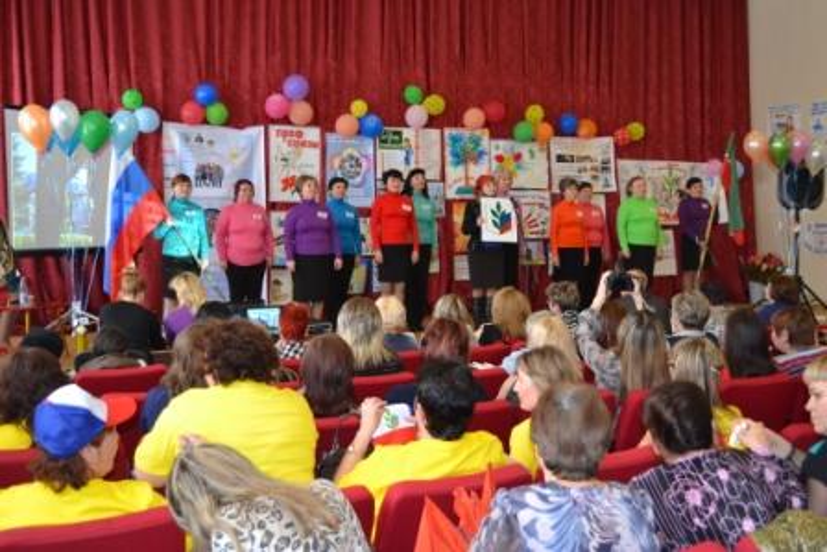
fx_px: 965
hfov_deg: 46.4
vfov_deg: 31.9
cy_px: 276
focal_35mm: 42
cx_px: 414
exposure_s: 1/60
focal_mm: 28
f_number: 4.5
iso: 1400
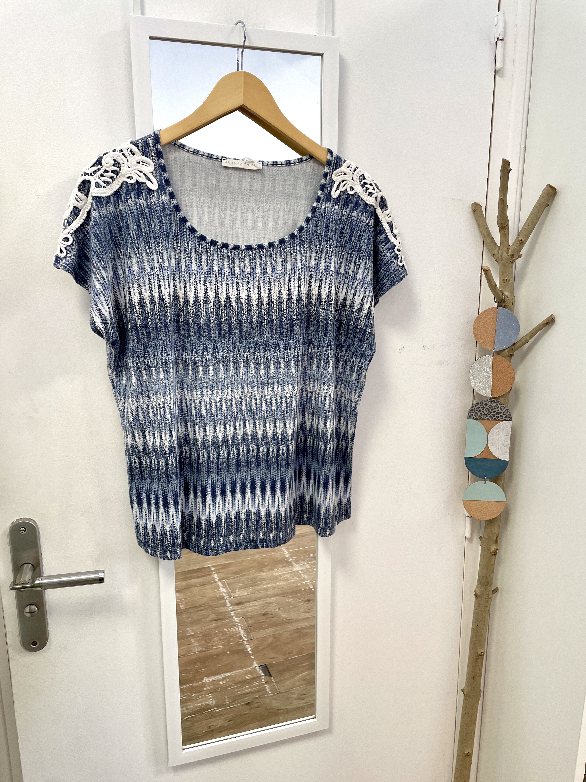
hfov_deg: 53.1
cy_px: 391
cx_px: 293
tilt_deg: -11.7
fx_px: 587
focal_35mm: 26
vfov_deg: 67.3
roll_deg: +1.5
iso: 80
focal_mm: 4.2
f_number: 1.6
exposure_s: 1/100
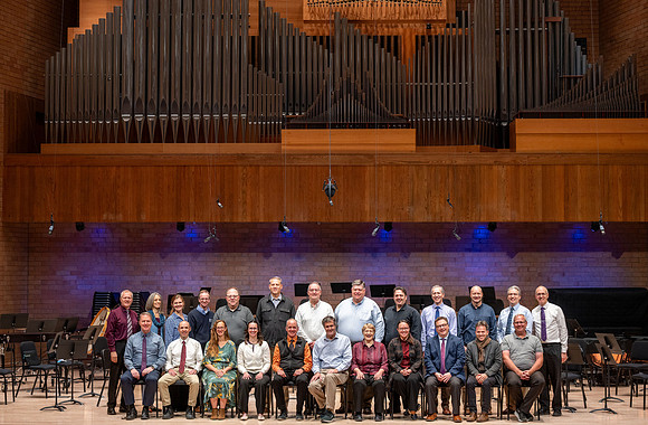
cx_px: 324
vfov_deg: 19.1
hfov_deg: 28.8
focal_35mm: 71
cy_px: 216
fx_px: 1263
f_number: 2.8
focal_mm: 70
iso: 640
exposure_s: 1/160
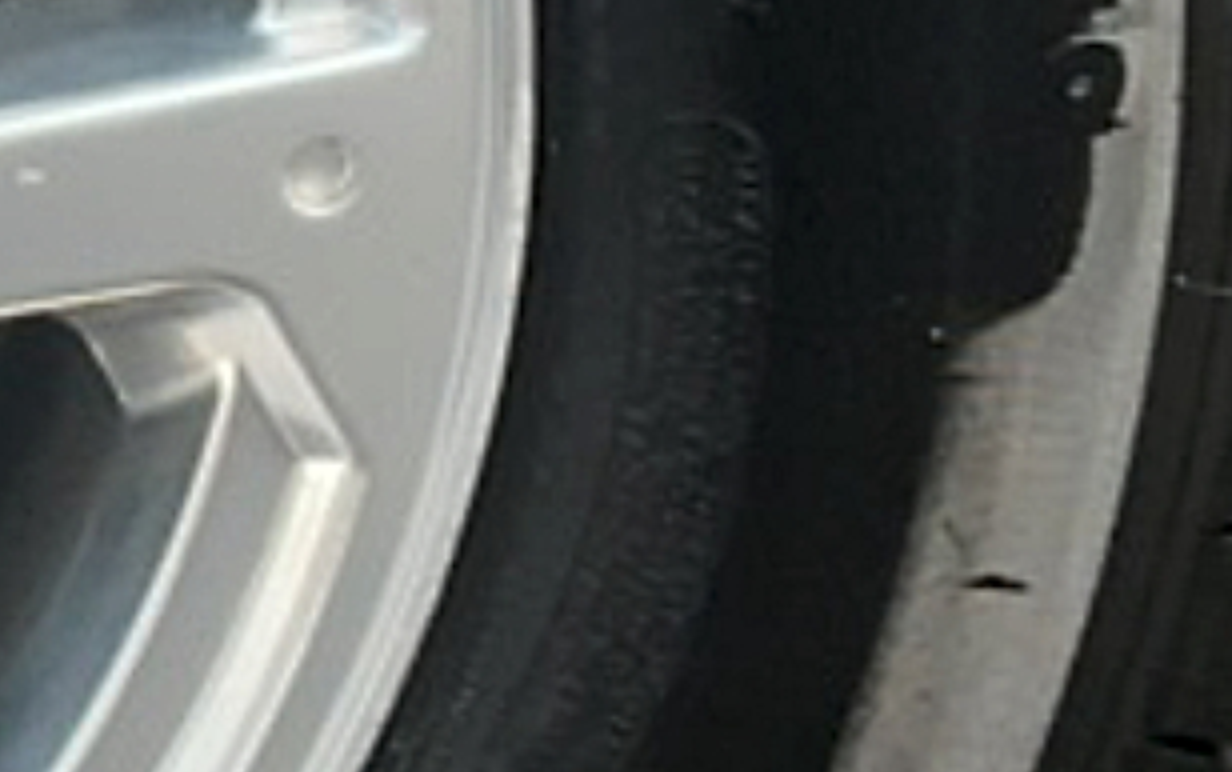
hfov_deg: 11.5
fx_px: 5544
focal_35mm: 165
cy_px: -80
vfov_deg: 7.9
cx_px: -1204
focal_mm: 3
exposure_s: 1/120
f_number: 1.8
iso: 32
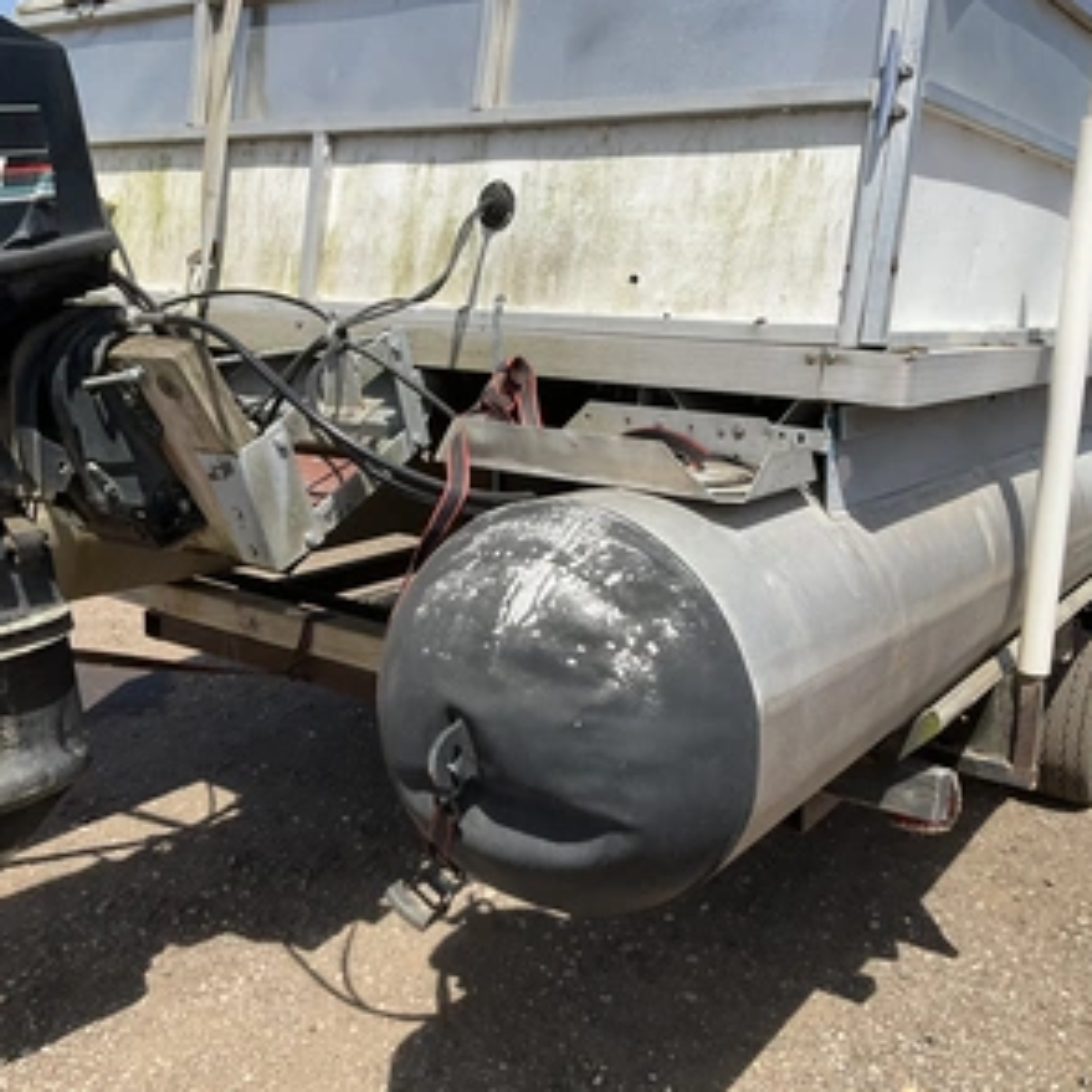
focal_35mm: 35
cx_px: 581
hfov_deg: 47.2
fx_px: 1249
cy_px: 552
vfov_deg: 47.2
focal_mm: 3
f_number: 1.8
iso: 25
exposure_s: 1/1675
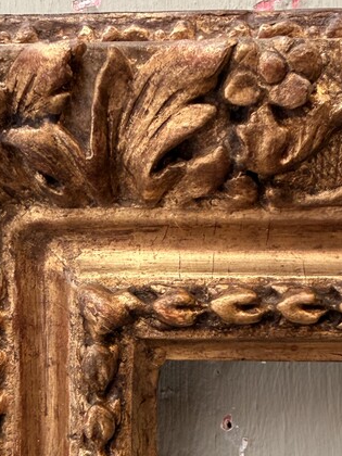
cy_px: 358
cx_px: 136
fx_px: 804
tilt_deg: -1.2
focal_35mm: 61
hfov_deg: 24.0
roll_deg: -1.1
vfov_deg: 31.0
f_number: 2.2
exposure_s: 1/50
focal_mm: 2.22
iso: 200
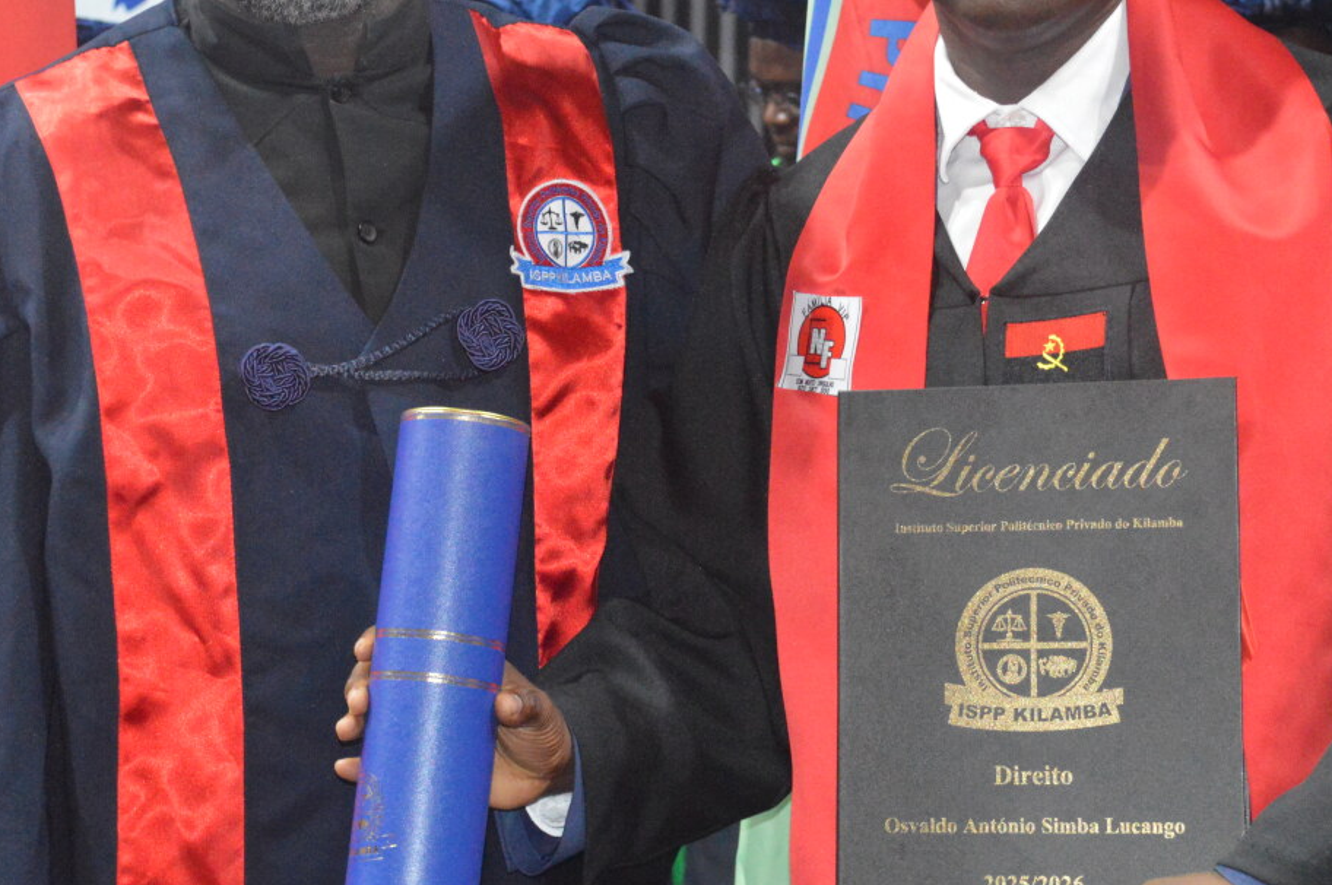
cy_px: 333
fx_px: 3696
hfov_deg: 20.4
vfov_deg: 13.6
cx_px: 716
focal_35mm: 100
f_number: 5
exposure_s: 1/60
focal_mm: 38
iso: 3200
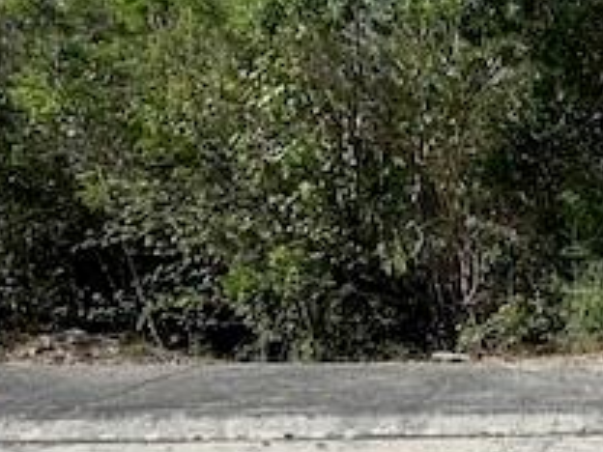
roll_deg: +0.3
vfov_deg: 33.5
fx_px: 749
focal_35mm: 43
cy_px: 261
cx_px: 702
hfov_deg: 35.6
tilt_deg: -2.9
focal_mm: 2.22
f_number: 2.2
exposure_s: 1/1637
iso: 50
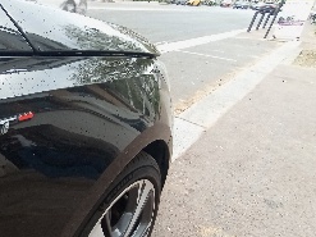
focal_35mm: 27
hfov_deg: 59.0
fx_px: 246
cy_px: 131
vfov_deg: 51.2
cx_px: 52
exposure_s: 1/135
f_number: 2.2
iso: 50
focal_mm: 1.65
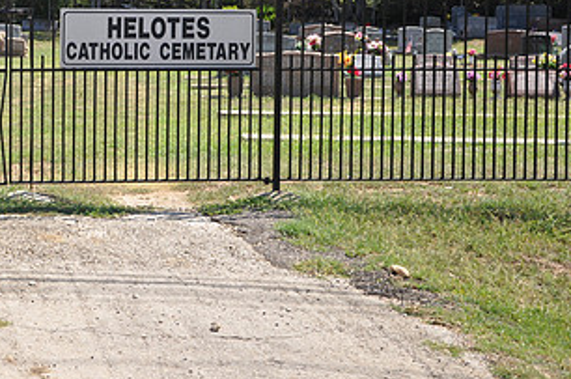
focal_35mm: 91
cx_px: 65
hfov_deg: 21.9
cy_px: 38
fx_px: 1441
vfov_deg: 14.8
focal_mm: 32
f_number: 6.3
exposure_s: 1/160
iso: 200
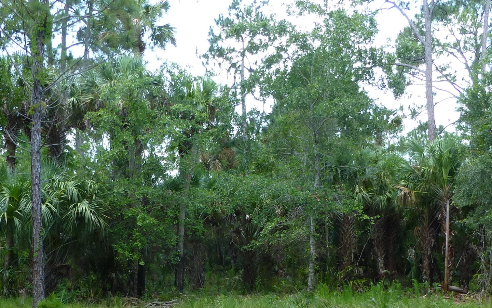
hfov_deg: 38.1
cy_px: 254
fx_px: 711
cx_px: 217
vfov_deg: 24.0
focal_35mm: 53
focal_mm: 4.3
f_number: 4
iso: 100
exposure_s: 1/100
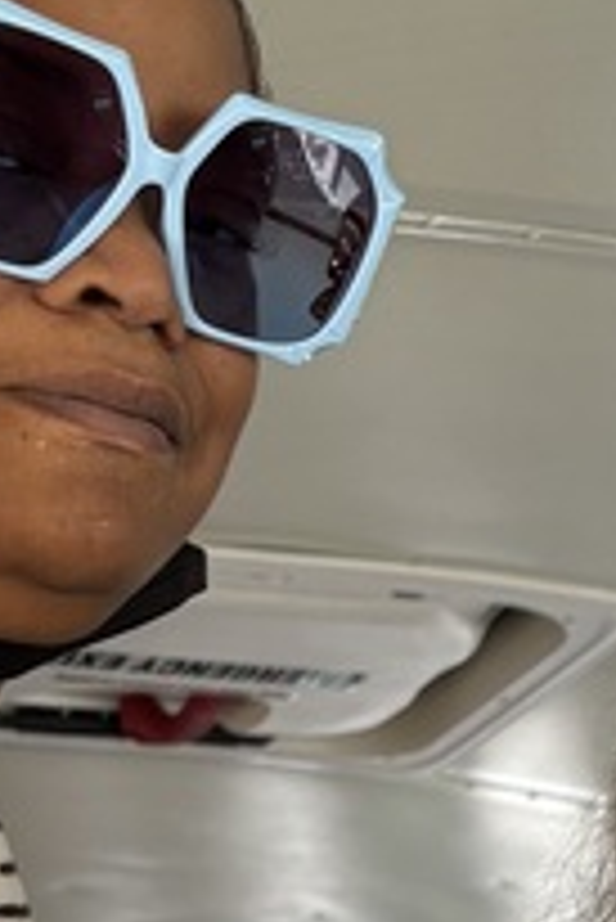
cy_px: 1016
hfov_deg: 9.9
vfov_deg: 14.8
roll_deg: +2.8
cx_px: 863
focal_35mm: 135
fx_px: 3459
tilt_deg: +7.7
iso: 40
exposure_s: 1/121
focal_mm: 5.96
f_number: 1.6
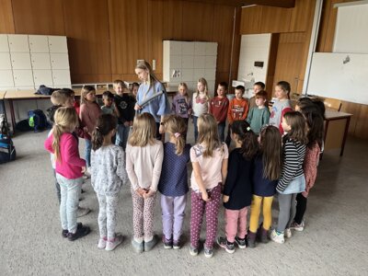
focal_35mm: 26
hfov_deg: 67.3
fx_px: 276
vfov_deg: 53.1
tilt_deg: -18.1
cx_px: 184
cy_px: 138
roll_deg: -1.4
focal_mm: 5.1
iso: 250
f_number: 1.6
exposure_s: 1/60
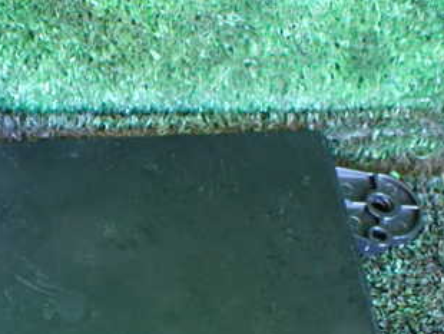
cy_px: 275
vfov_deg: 24.8
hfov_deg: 32.5
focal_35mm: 58
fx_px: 745
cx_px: 100
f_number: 2.3
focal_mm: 5.4
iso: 1000
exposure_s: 1/30
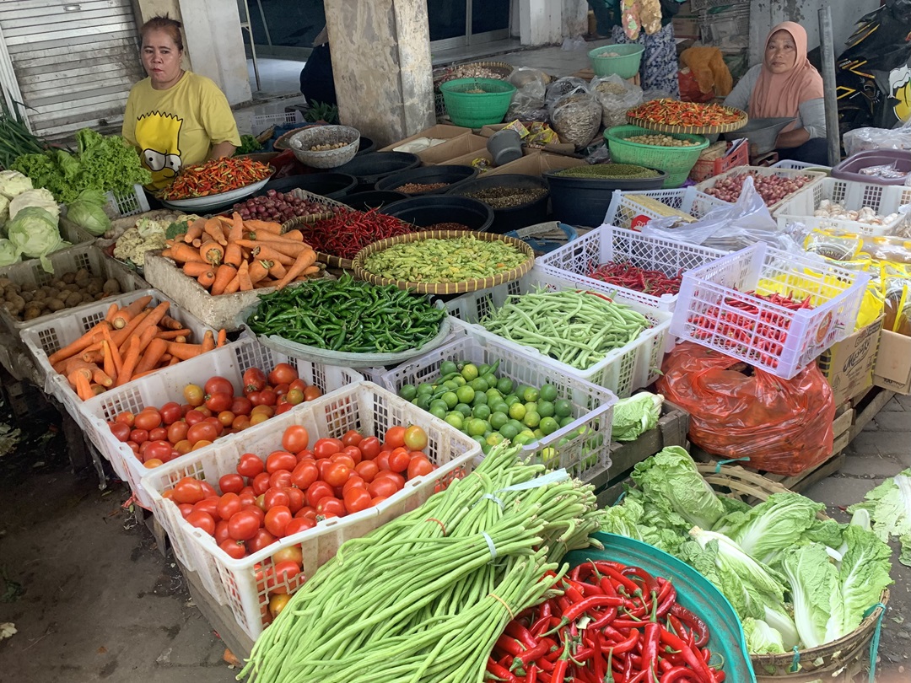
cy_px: 342
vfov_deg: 53.1
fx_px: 684
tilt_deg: -25.0
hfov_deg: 67.3
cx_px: 456
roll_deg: +5.1
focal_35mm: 26
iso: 100
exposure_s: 1/96
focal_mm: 4.25
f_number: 1.8
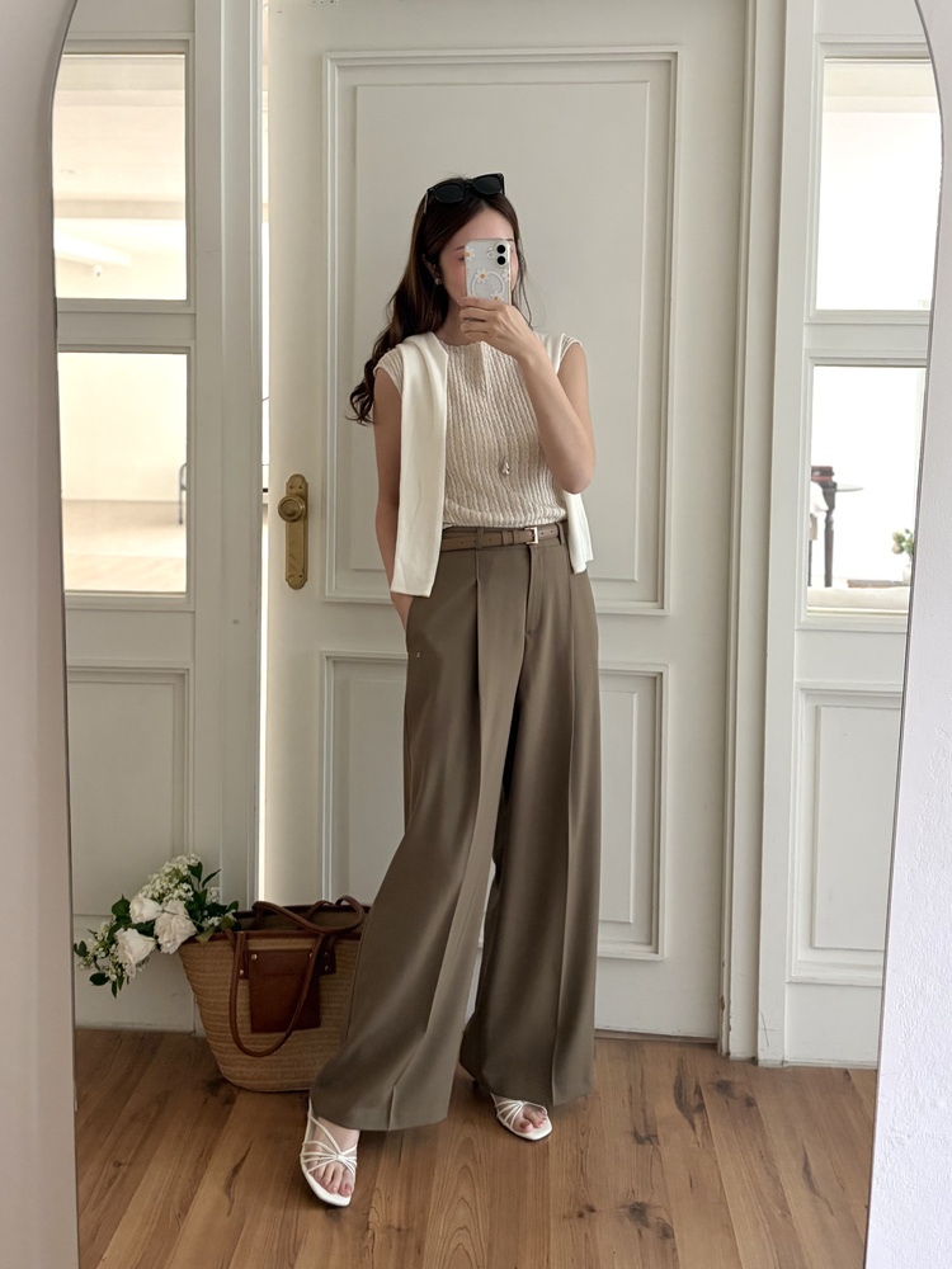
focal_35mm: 26
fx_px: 953
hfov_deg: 53.1
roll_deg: -2.3
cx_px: 476
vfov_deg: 67.3
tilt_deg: -13.9
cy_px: 634
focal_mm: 5.96
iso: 250
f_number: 1.6
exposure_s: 1/60
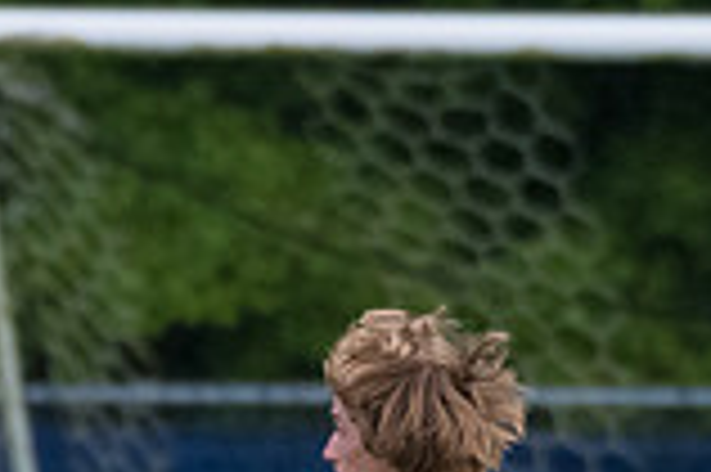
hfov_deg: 1.0
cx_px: 382
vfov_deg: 0.6
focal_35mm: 2150
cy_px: 742
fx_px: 42418
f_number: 5.6
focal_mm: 390
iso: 3200
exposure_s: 1/2000
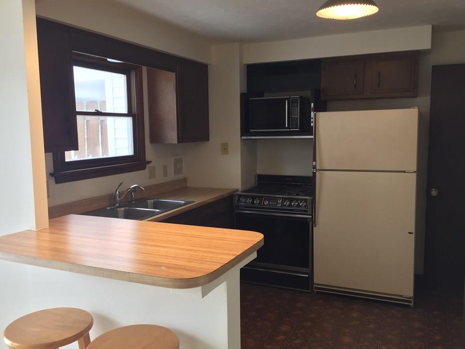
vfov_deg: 45.4
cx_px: 229
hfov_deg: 58.4
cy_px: 178
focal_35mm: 31
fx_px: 416
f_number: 2.2
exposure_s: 1/30
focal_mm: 4.15
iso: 32
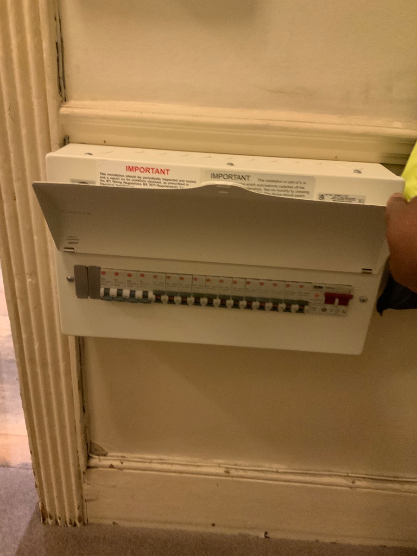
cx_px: 208
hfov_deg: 48.2
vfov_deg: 61.7
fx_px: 466
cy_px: 278
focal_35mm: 29
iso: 320
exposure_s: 1/25
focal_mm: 3
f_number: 1.8
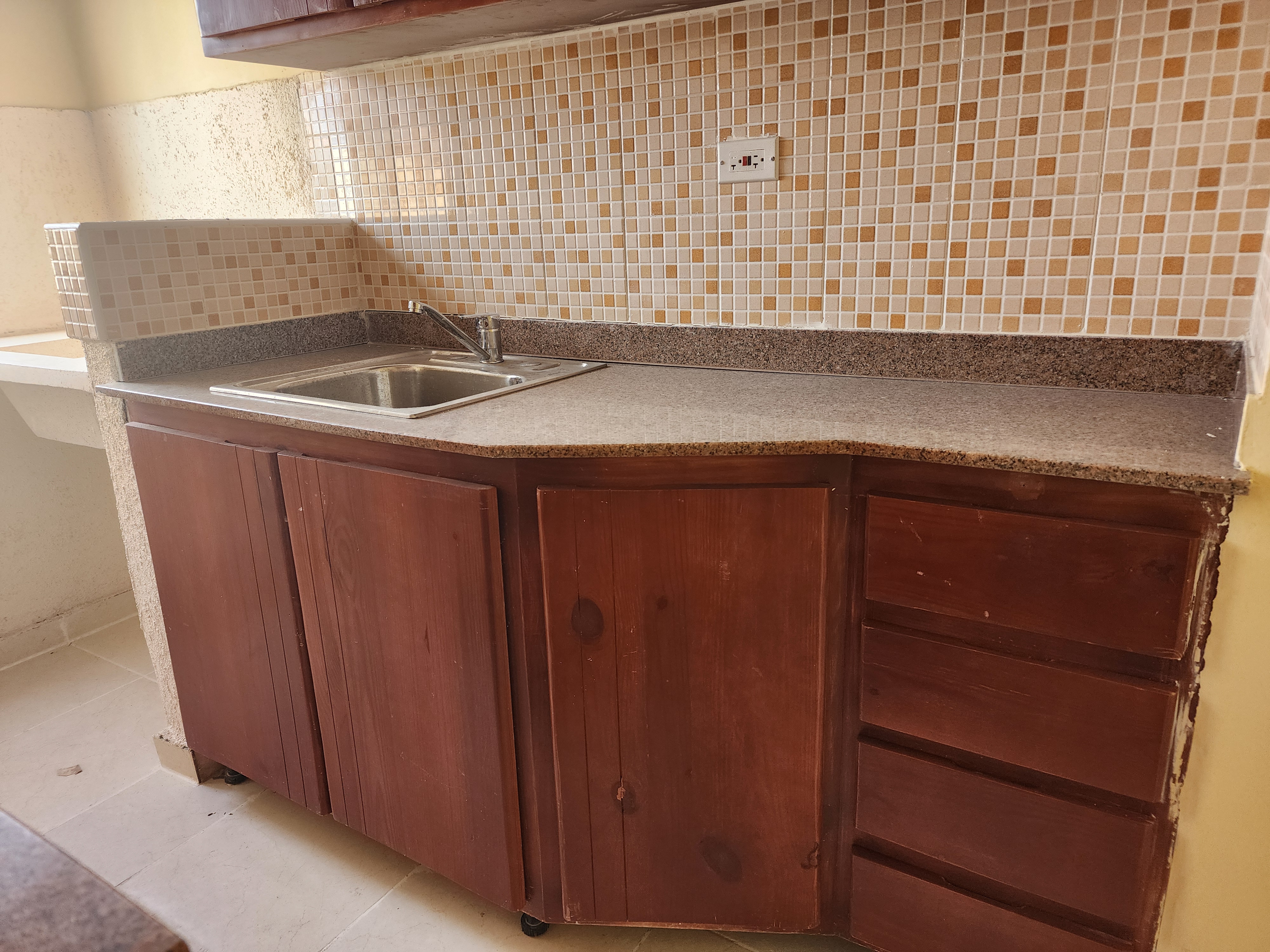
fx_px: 844
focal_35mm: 23
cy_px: 476
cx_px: 635
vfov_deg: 58.9
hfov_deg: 73.9
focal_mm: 6.4
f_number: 1.8
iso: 160
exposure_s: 1/180
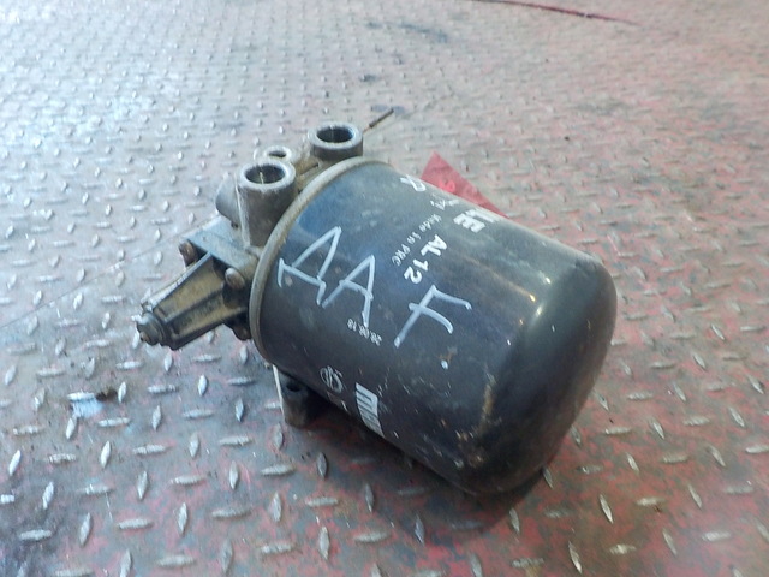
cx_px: 384
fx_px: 666
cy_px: 288
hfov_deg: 60.0
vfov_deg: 46.8
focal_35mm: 30
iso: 280
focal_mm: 4.1
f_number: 3.3
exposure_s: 1/30
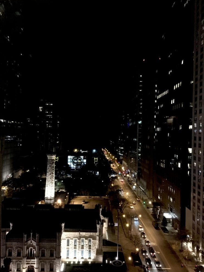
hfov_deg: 46.8
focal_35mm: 30
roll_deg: -1.1
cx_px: 99
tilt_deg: +0.3
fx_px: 236
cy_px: 133
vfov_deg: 60.0
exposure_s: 1/15
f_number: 2.2
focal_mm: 4.15
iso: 800
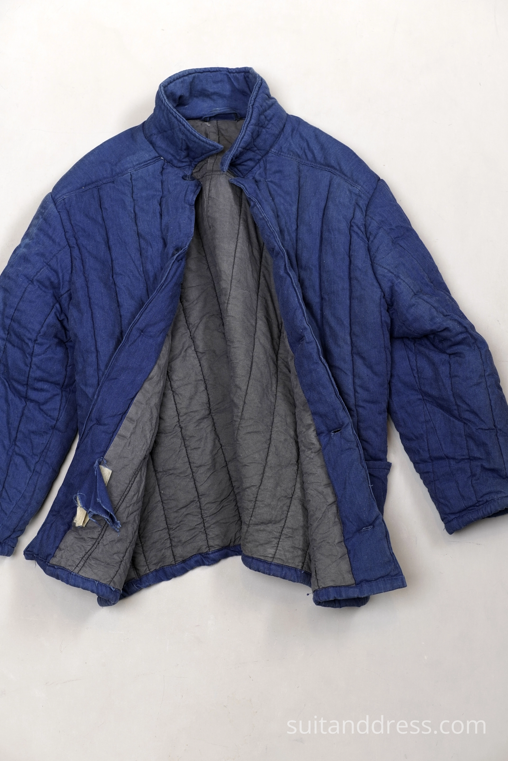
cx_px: 254
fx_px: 1016
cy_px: 380
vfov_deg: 41.1
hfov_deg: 28.1
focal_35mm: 48
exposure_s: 1/60
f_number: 4
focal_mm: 32
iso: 250
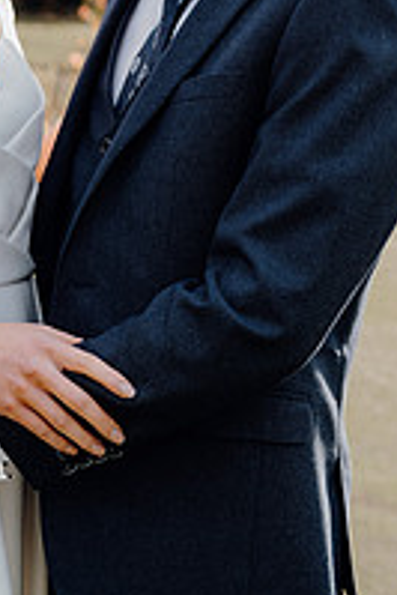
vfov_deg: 23.5
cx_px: 75
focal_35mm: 86
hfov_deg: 15.8
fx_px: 1420
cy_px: 209
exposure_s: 1/250
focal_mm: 38
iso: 125
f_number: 3.5
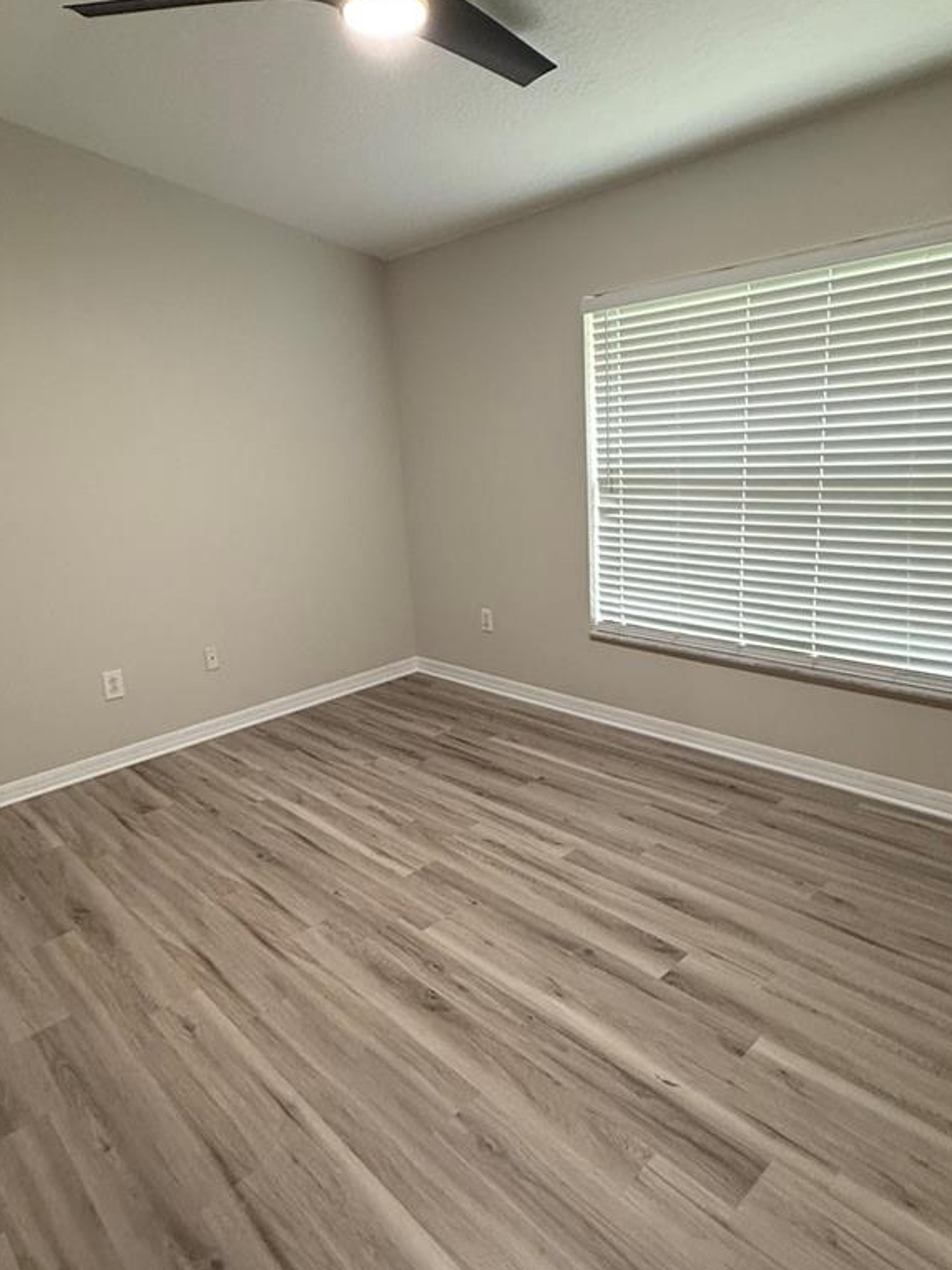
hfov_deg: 61.0
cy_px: 628
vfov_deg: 76.4
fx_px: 807
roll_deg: +3.8
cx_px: 445
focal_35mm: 22
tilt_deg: -12.2
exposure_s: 1/60
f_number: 2.2
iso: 400
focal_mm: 2.22
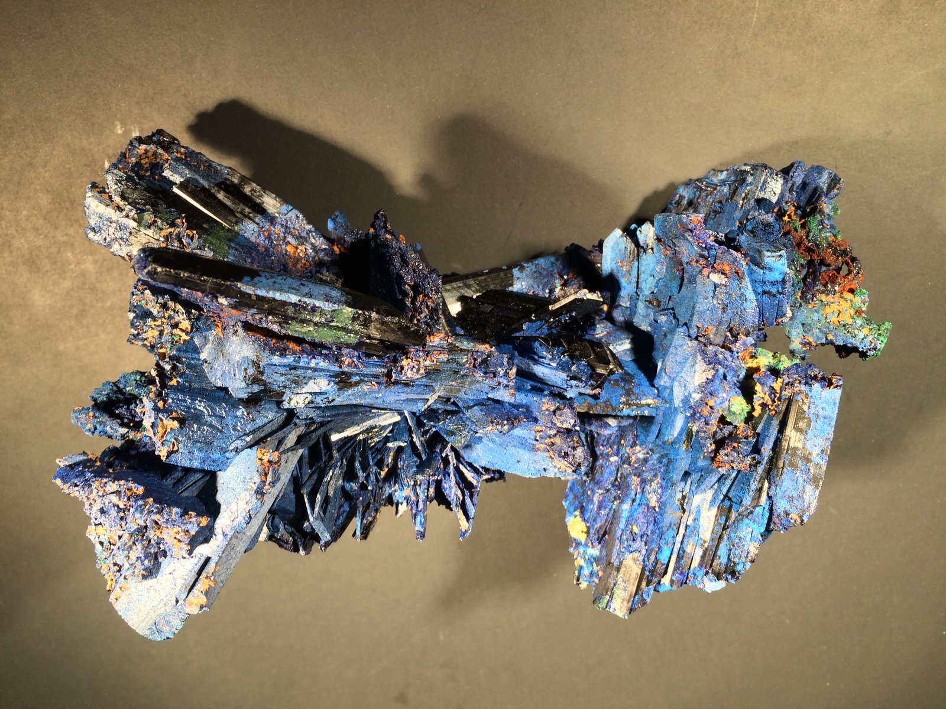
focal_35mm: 29
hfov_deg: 61.7
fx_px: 793
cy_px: 354
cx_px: 473
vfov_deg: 48.2
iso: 50
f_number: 2.2
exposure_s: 1/30
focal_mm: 4.15
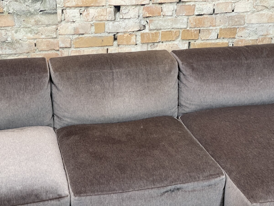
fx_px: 507
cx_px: 137
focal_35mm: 64
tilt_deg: -21.6
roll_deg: -1.4
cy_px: 103
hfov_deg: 30.3
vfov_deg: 22.9
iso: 250
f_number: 2.2
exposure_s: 1/50
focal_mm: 7.5
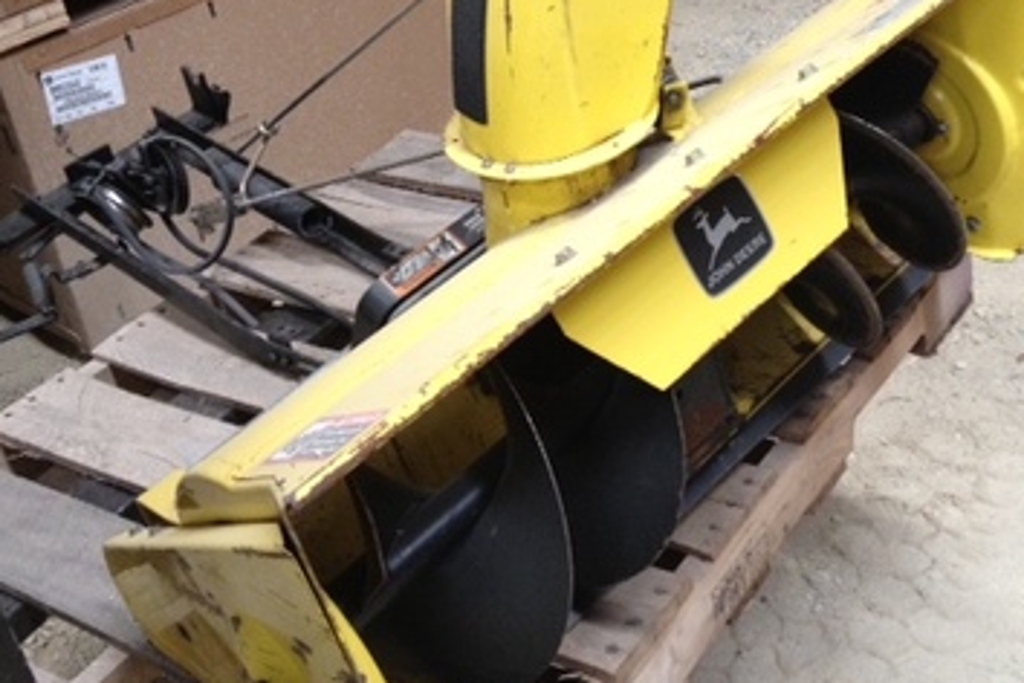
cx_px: 625
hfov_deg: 35.5
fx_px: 1593
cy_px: 156
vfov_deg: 23.9
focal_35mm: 56
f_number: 2.4
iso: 200
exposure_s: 1/20
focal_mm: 4.28
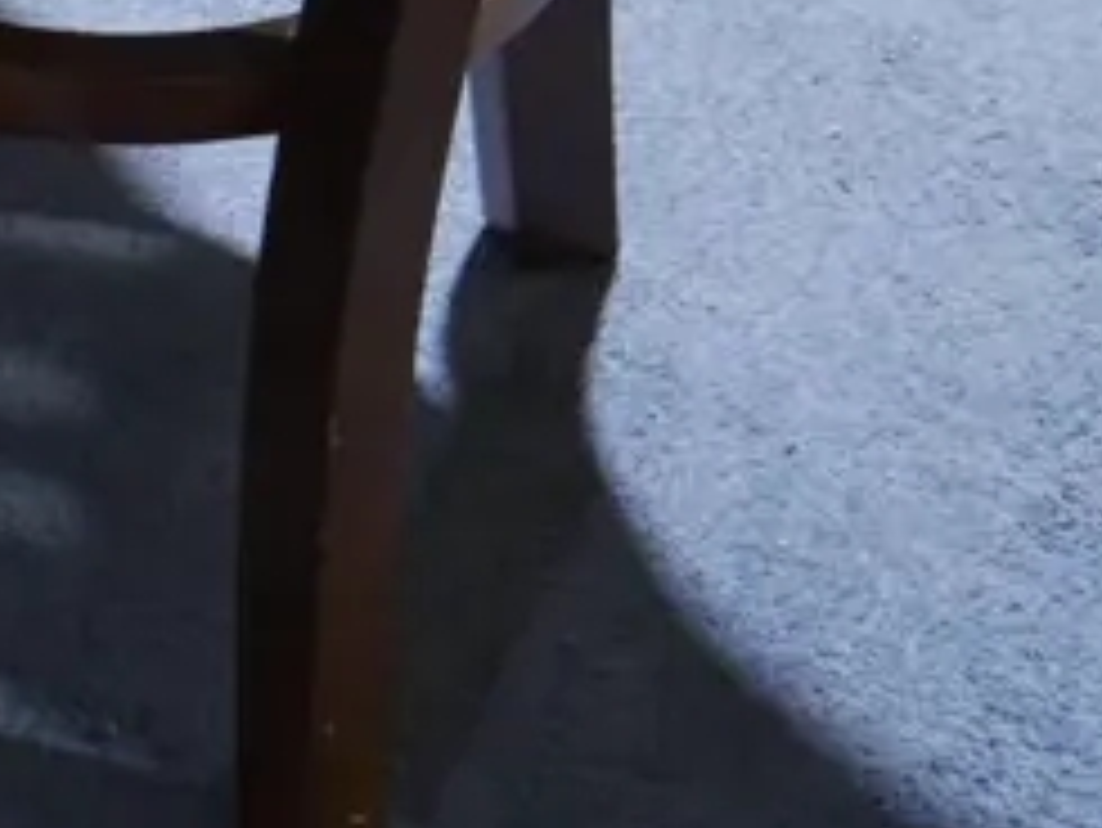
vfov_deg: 9.8
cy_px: -790
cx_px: -1151
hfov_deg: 12.2
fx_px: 4523
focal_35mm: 142
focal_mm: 17
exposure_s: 1/60
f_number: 4
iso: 1000
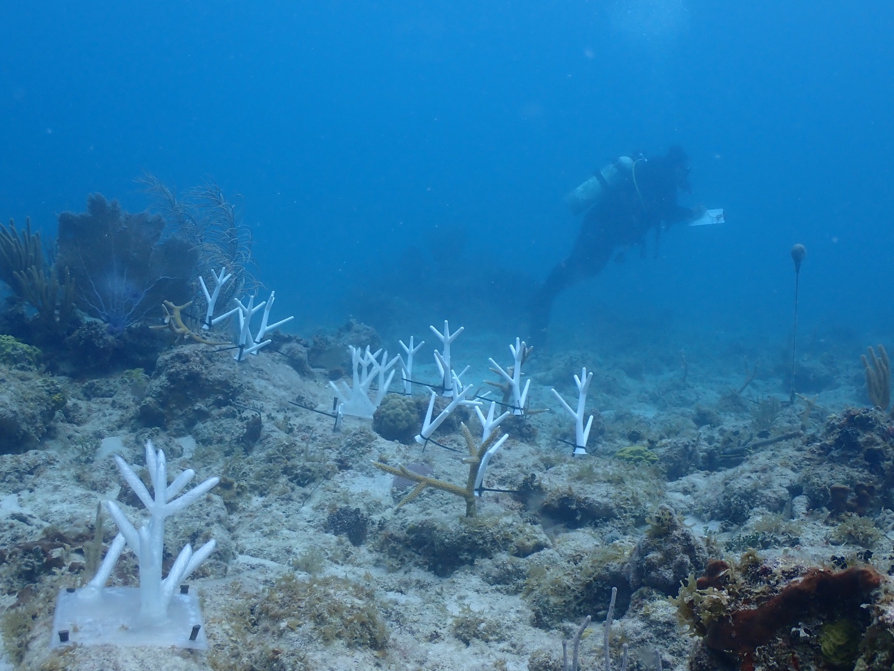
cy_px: 336
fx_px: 1498
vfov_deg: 25.2
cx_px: 447
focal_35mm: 58
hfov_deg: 33.2
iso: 100
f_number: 5
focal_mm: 10.35
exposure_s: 1/125
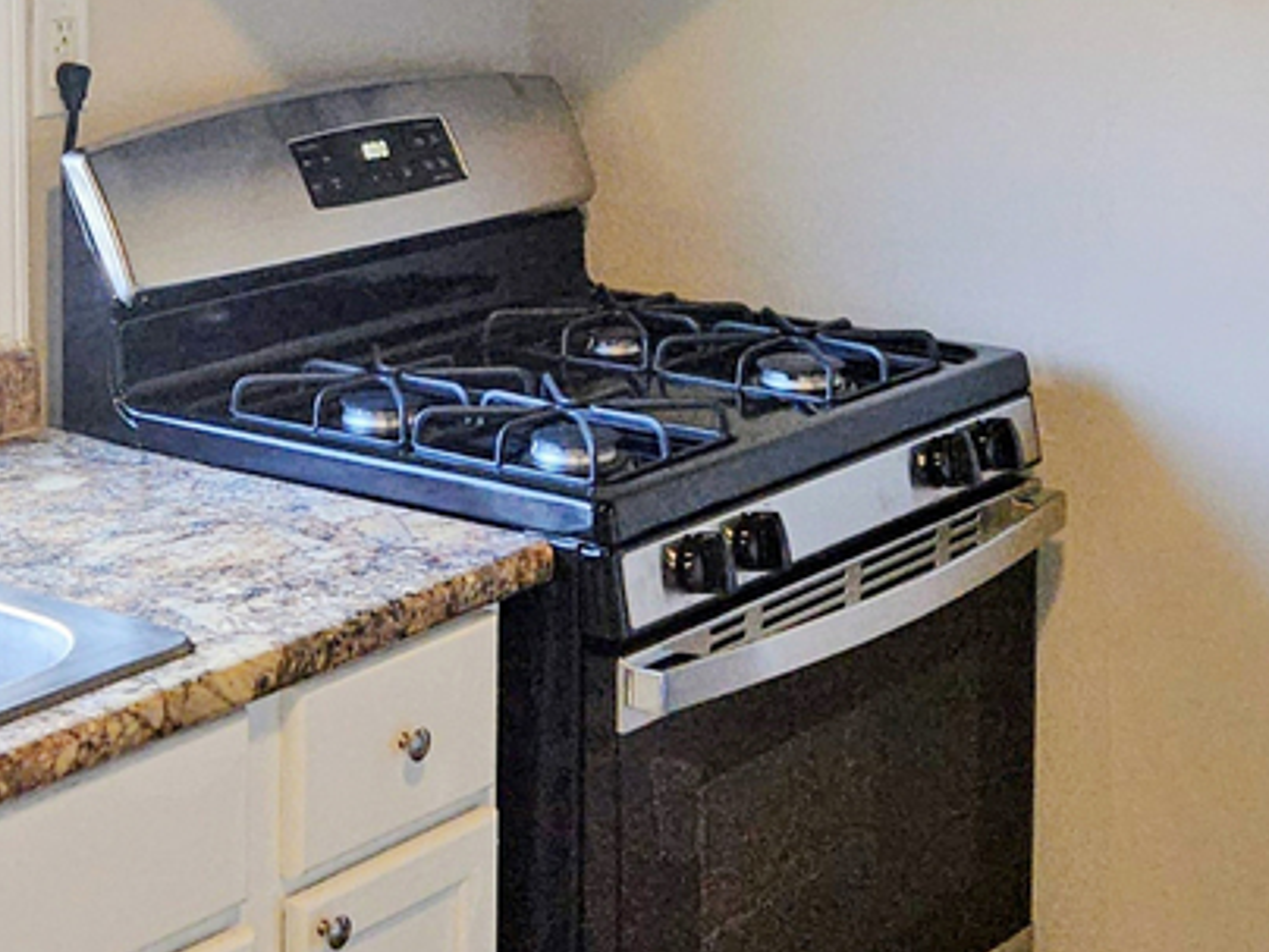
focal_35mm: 82
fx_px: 3006
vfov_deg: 17.7
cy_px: 116
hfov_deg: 23.8
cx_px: 512
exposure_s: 1/60
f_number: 1.8
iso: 80
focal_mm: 5.4
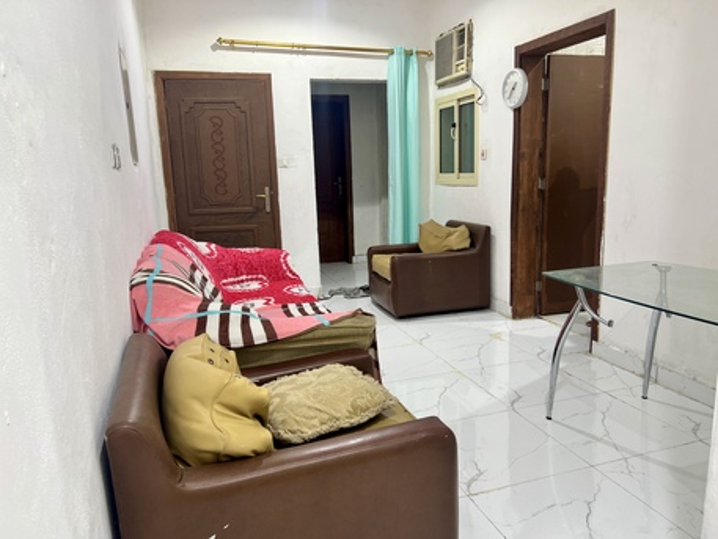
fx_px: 539
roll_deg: +2.5
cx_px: 359
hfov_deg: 67.3
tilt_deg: -10.8
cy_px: 270
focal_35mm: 26
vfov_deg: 53.1
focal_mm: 5.7
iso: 80
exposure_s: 1/60
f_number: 1.5
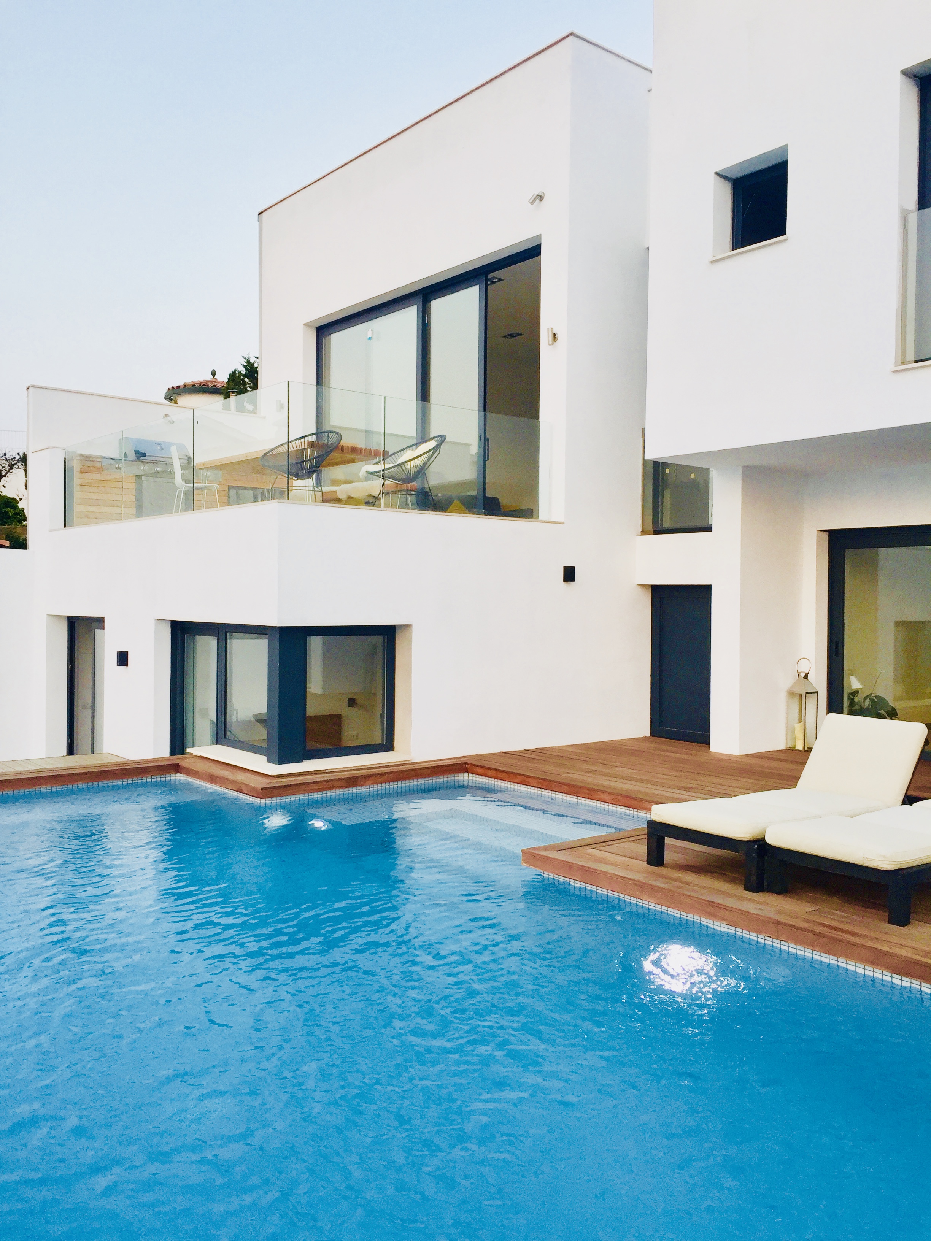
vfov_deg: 61.7
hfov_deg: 48.2
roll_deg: -0.4
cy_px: 620
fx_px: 1040
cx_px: 466
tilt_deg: +0.4
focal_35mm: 29
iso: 40
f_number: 2.2
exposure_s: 1/100
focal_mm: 4.15
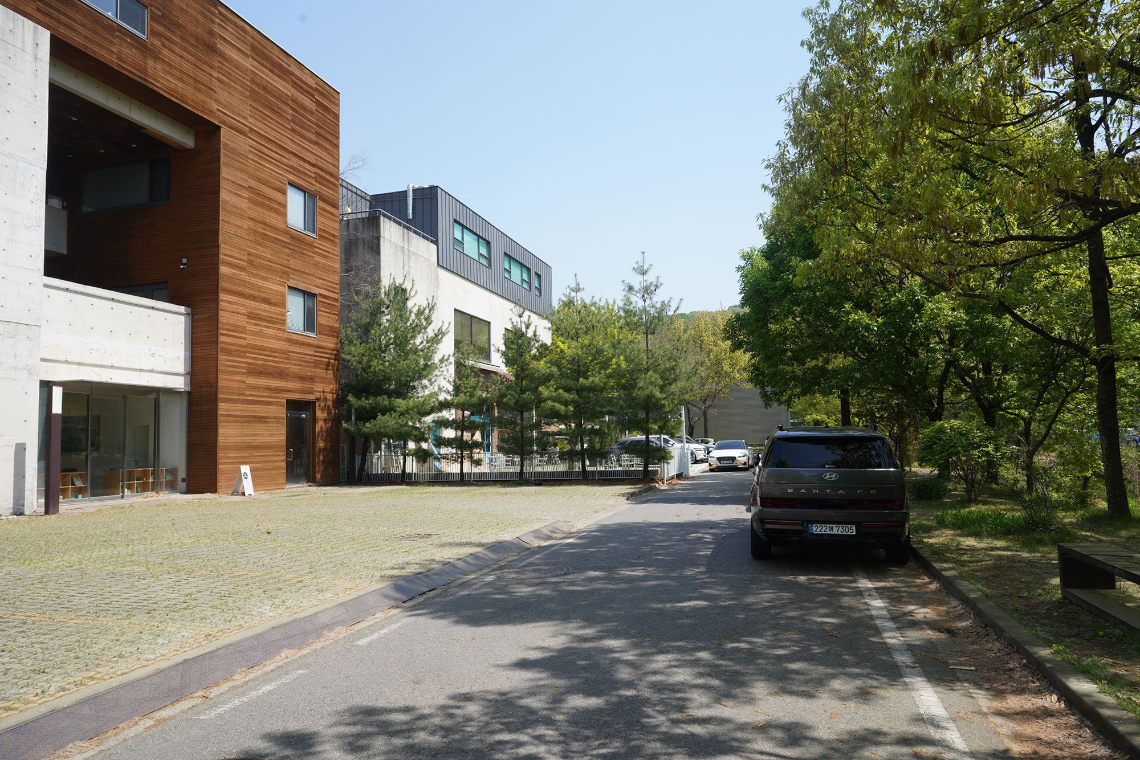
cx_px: 570
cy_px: 380
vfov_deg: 53.1
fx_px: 760
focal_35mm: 24
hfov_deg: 73.7
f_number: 11
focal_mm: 24
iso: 100
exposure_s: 1/100
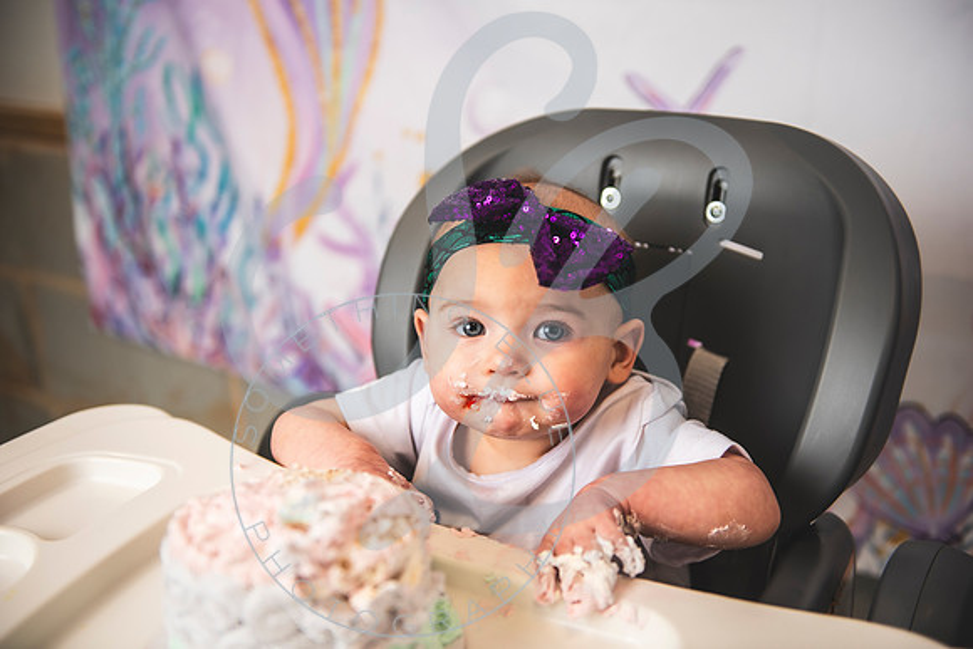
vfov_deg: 31.9
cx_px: 486
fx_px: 1135
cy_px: 324
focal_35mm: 42
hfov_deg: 46.4
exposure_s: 1/160
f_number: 2.8
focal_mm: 42
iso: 250
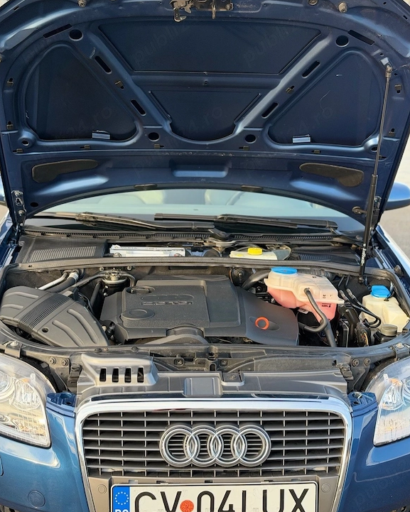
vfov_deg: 36.0
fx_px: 789
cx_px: 205
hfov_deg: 29.1
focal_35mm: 52
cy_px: 268
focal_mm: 6.76
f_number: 1.78
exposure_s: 1/415
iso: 80
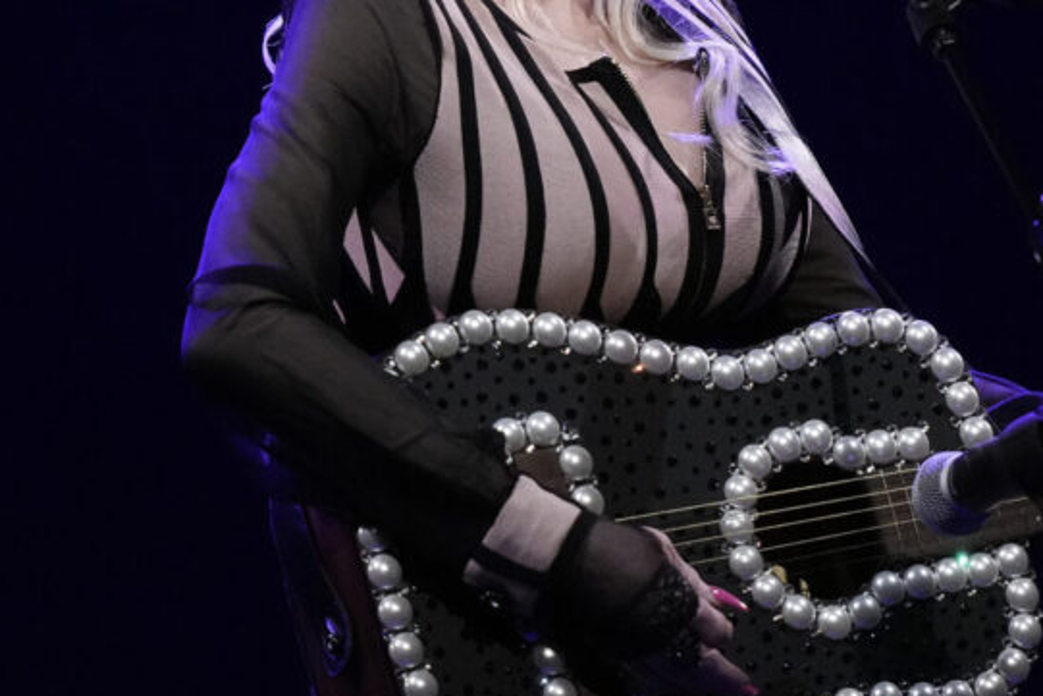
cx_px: 816
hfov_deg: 1.8
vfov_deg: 1.2
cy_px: 57
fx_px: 32890
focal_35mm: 1135
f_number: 2.8
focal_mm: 400
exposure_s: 1/1250
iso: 5000
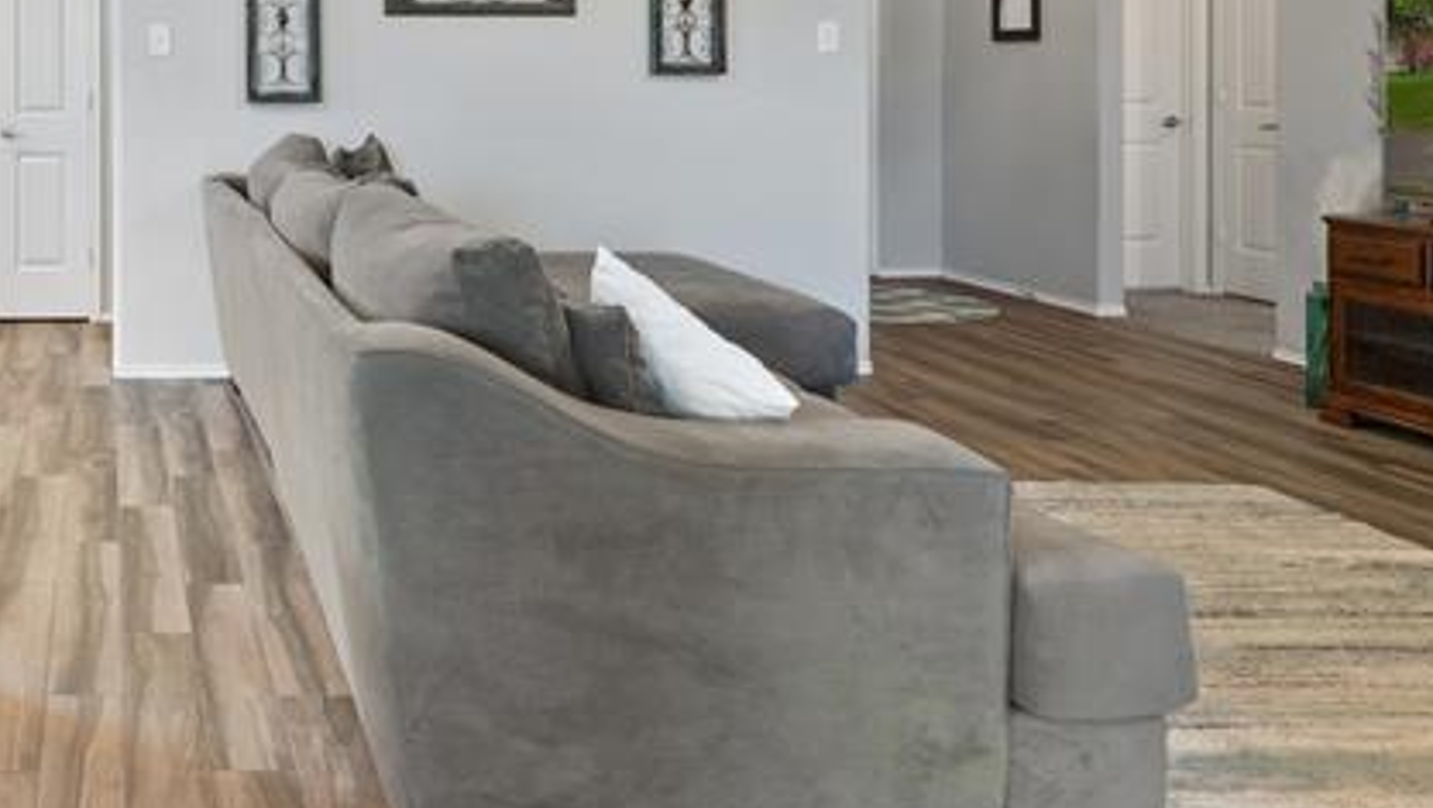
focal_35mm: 36
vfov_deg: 31.3
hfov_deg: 49.0
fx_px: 1369
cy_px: 72
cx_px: 131
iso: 200
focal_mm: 14
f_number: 9
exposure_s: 5
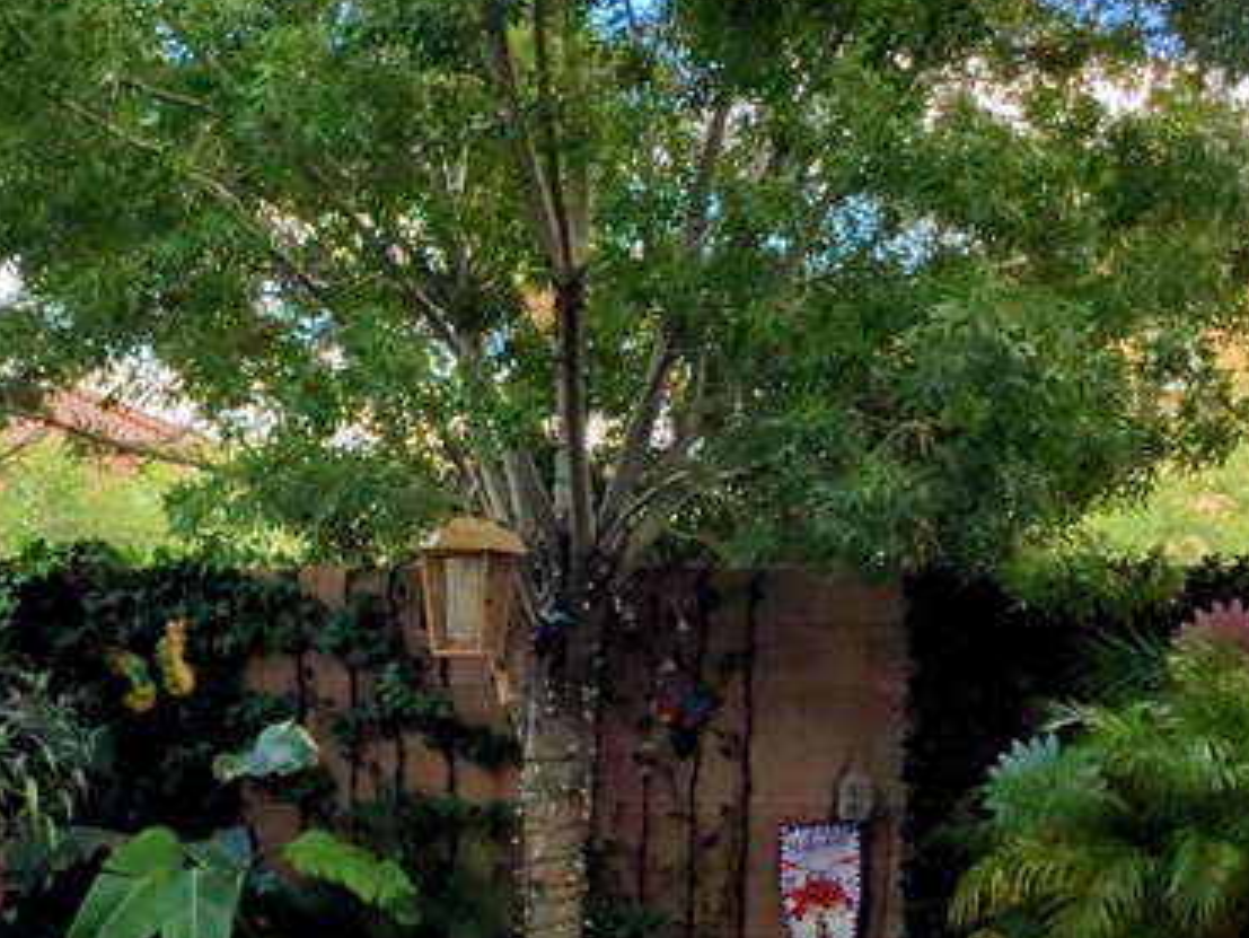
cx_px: 264
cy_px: 654
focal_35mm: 86
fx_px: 3104
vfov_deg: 17.1
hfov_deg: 22.5
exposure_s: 1/392
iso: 25
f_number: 2.4
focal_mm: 3.3
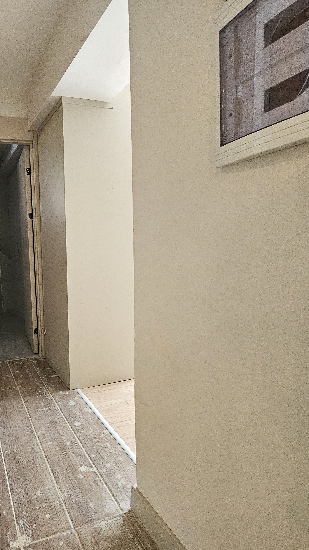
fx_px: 277
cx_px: 53
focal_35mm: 19
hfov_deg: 53.6
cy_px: 276
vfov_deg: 89.6
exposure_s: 1/100
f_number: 2.2
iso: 640
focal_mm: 2.2
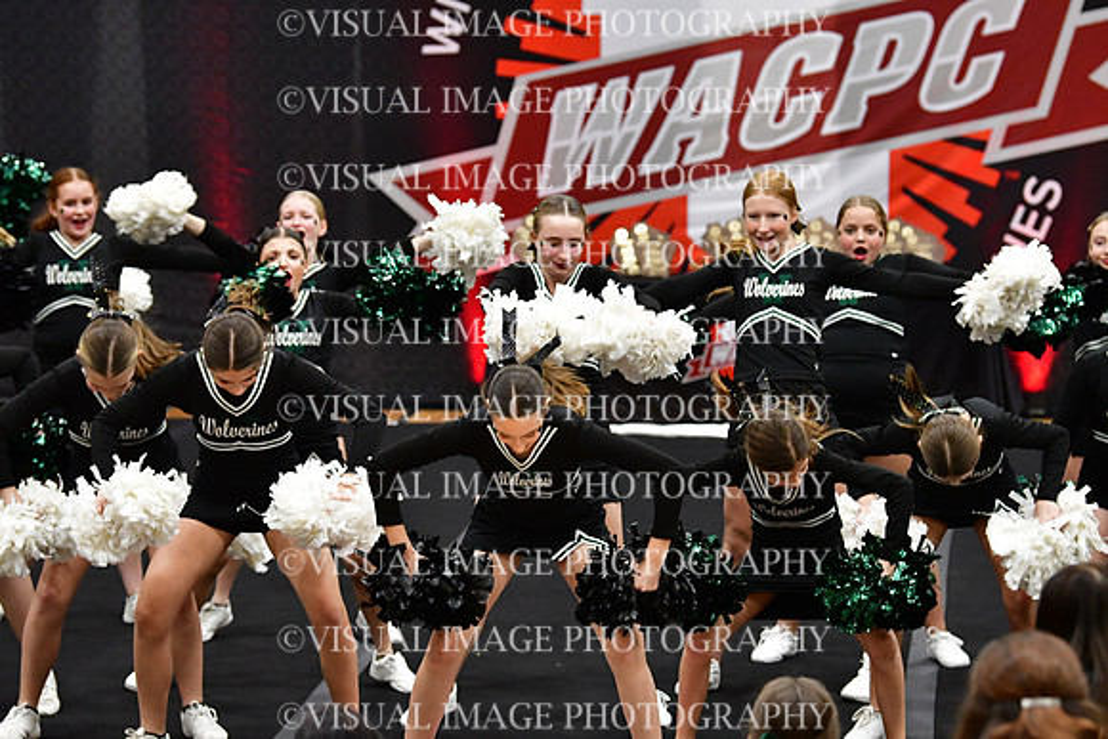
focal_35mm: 165
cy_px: 370
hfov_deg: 12.4
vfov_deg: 8.3
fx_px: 5079
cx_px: 554
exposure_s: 1/500
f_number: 3.5
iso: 5000
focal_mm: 110
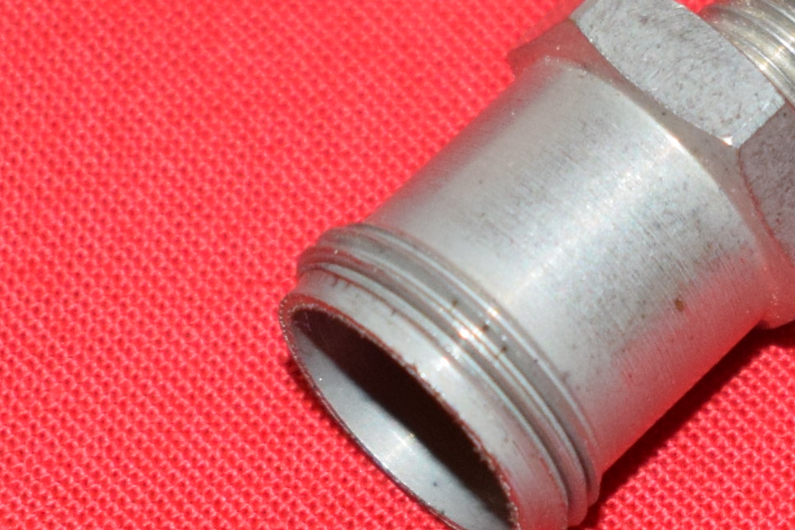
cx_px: 987
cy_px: 338
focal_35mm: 311
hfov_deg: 6.6
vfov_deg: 4.4
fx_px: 6874
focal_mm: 45
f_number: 5
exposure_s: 1/200
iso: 1250
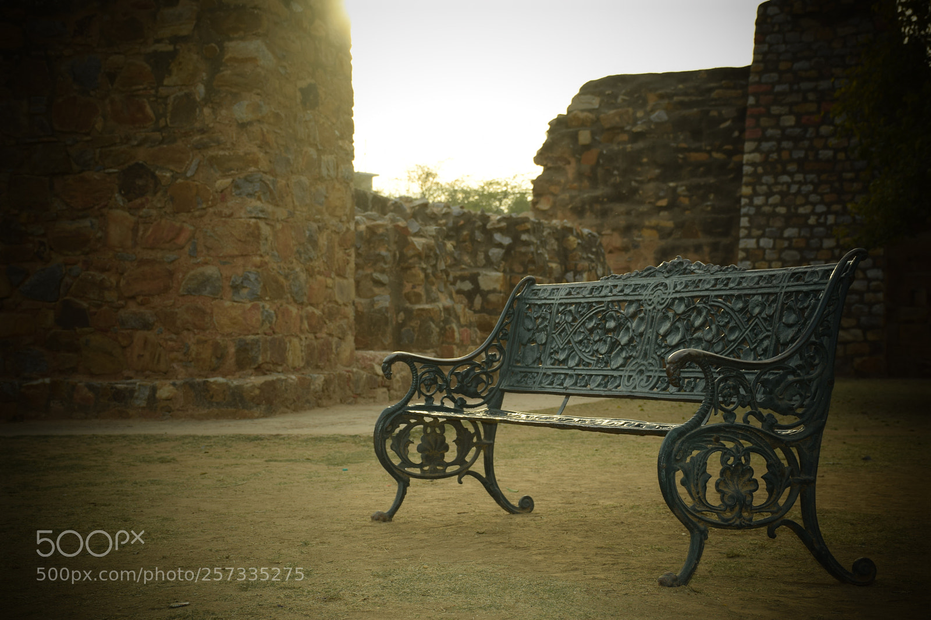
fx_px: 1474
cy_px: 310
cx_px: 466
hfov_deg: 35.1
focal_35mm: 57
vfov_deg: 23.8
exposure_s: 1/160
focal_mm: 38
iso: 100
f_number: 6.3
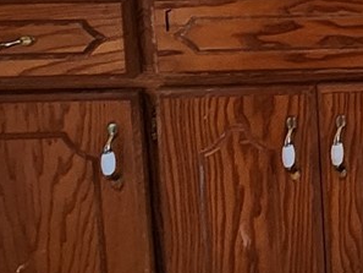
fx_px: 881
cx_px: 856
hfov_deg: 15.0
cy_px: -297
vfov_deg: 14.3
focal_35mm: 84
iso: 320
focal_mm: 2.2
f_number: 2.2
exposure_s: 1/30
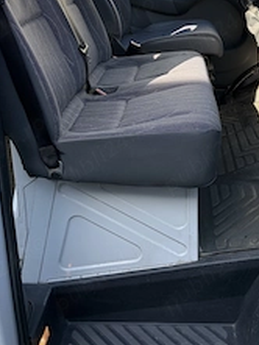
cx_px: 159
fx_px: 468
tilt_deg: -11.8
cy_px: 61
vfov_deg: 38.6
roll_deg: +2.8
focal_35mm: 47
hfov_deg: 30.8
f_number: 1.6
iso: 64
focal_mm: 5.96
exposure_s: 1/884
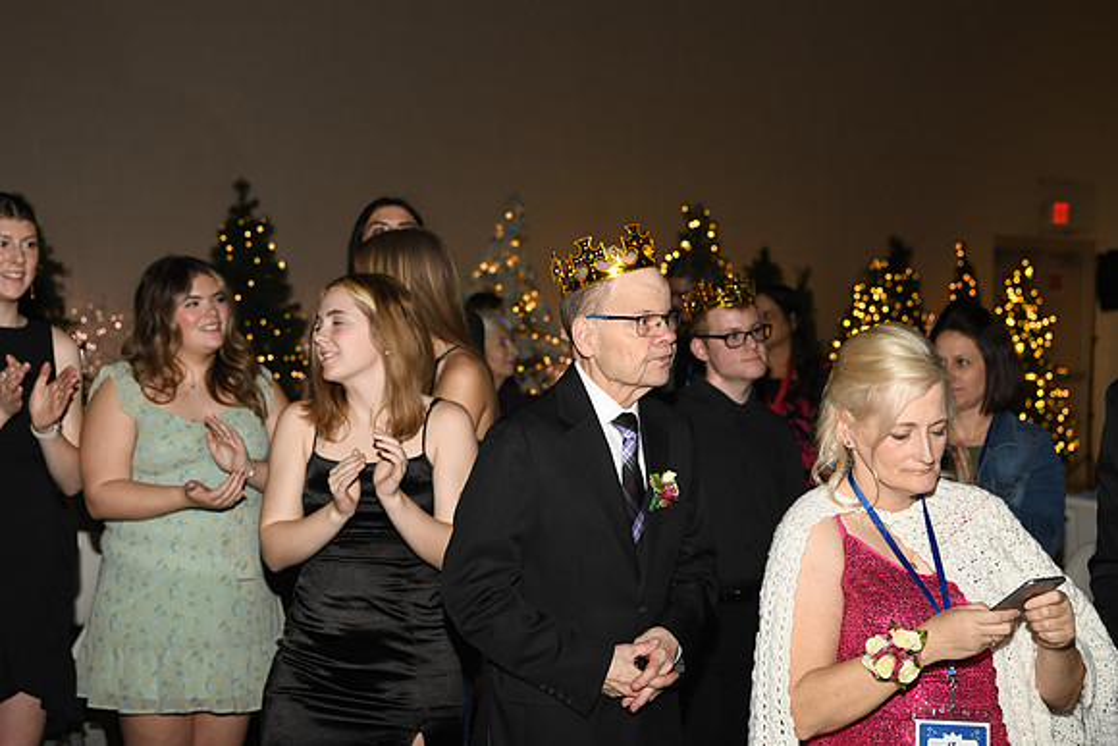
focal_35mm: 62
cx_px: 559
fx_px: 1926
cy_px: 373
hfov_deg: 32.4
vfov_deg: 21.9
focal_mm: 62
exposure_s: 1/60
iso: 400
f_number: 5.6
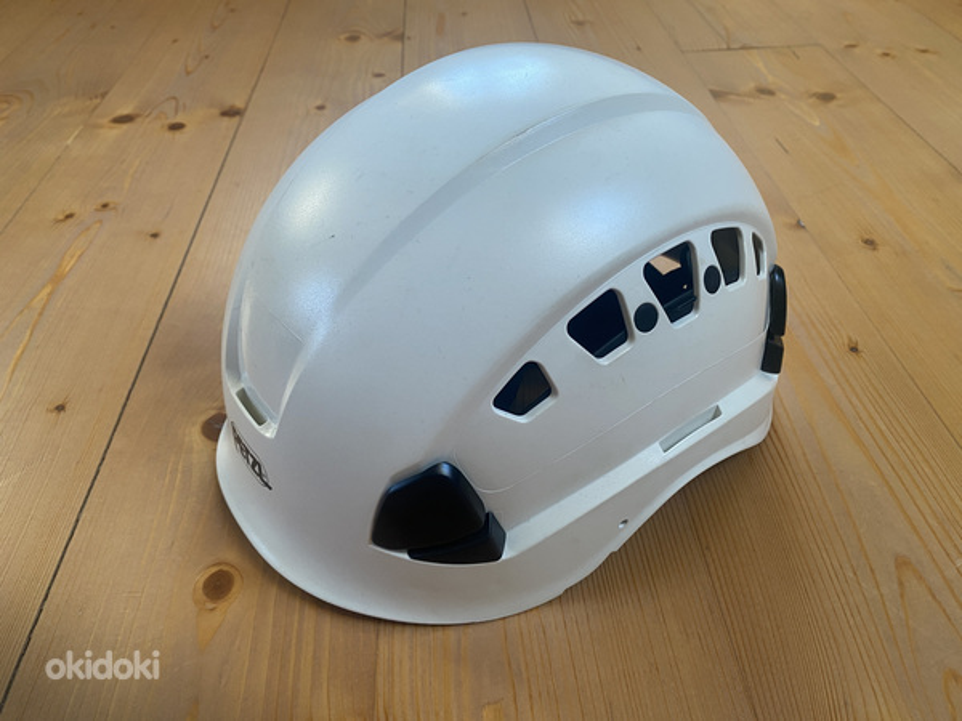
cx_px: 481
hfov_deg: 67.3
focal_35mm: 26
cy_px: 360
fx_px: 723
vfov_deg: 53.1
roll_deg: +2.8
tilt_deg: -42.3
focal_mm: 4.25
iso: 125
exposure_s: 1/76
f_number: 1.8
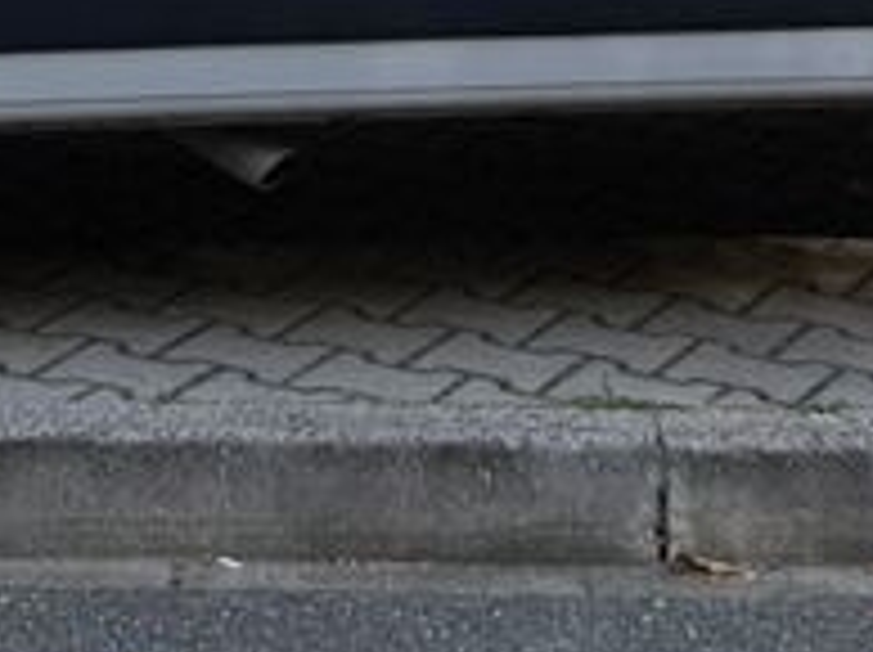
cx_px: 356
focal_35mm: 127
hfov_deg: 15.5
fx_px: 3199
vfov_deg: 10.9
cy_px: -535
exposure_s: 1/1139
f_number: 1.78
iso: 80
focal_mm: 6.76
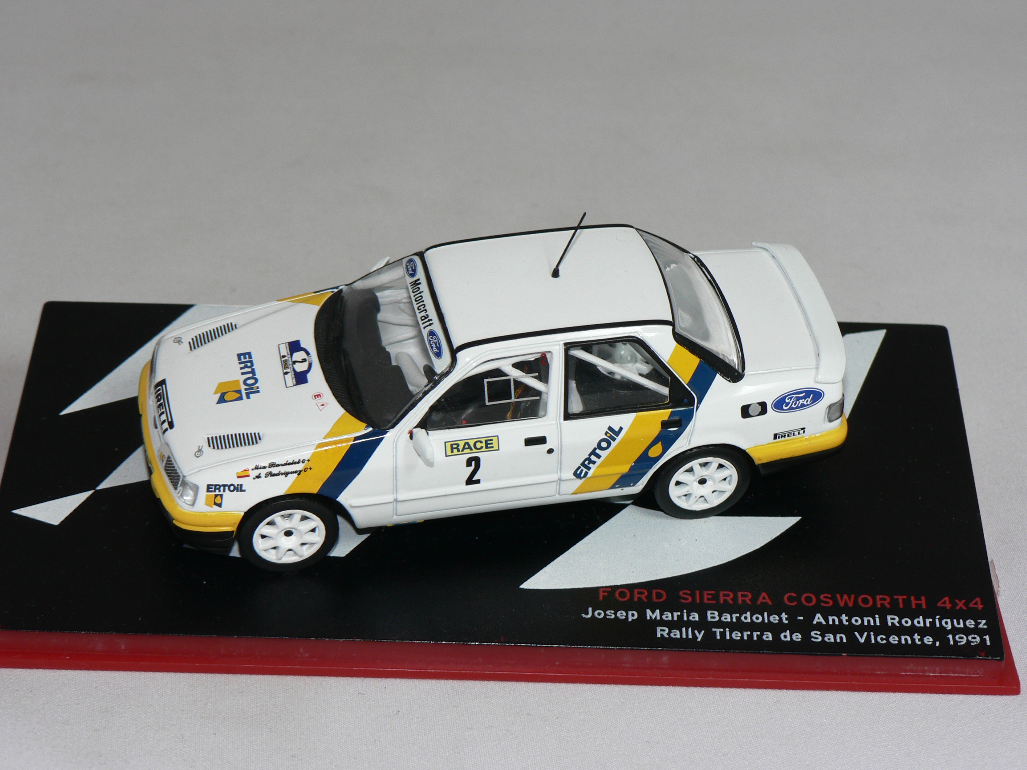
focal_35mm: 93
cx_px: 514
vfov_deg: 15.9
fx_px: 2759
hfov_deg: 21.1
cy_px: 385
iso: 80
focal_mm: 15.5
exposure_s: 1/60
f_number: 4
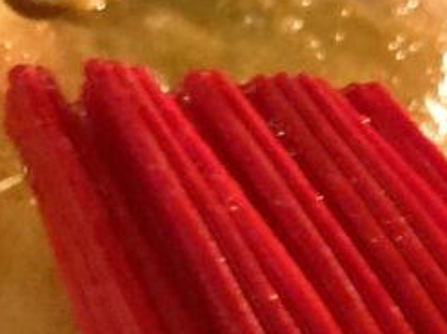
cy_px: 383
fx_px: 1071
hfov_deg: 22.9
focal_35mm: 83
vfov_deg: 17.1
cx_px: 31
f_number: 1.8
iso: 400
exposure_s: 1/33
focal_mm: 3.99
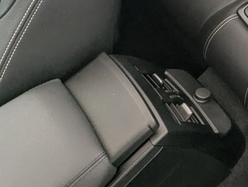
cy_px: -97
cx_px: 386
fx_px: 409
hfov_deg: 24.7
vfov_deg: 21.4
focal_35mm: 57
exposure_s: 1/50.1
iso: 56
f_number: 2.2
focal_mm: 2.35
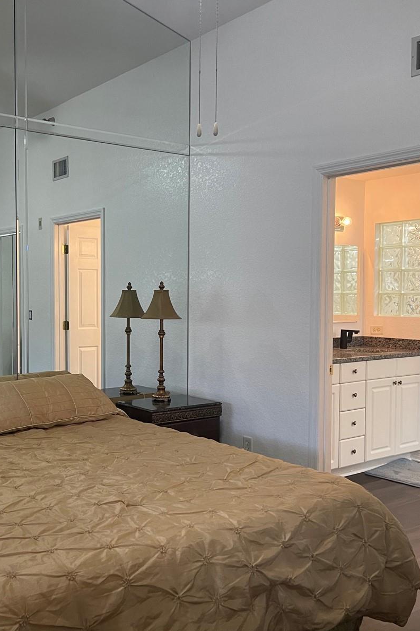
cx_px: 88
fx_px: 613
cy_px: 315
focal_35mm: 35
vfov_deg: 54.4
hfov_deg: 36.6
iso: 100
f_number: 1.6
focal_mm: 5.1
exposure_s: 1/60
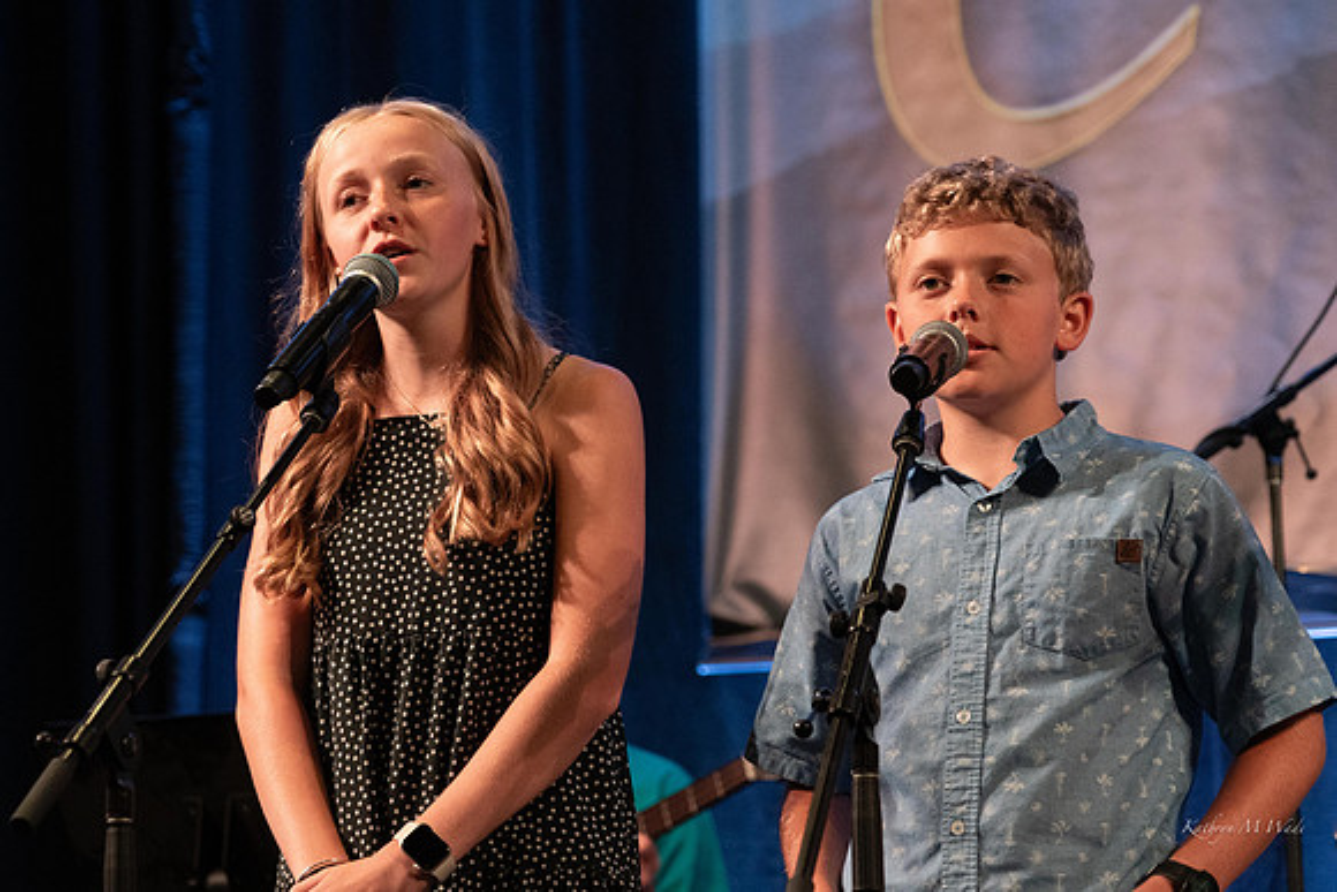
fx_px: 5810
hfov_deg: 13.1
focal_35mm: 156
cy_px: 408
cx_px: 611
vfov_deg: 8.8
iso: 6400
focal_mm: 144
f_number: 6.3
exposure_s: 1/250
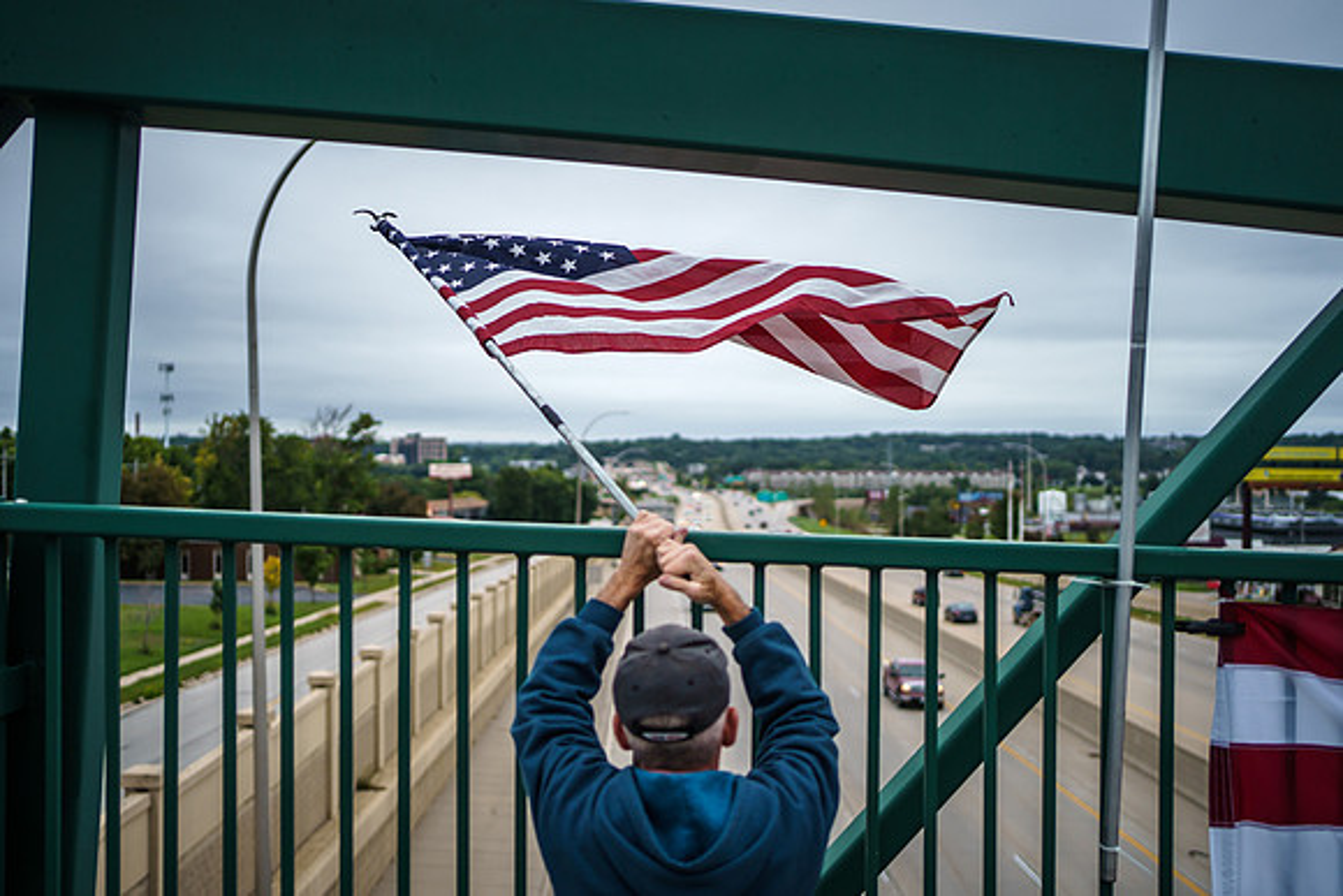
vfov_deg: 34.3
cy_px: 470
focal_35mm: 39
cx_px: 650
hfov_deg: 49.6
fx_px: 1454
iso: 400
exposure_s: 1/2500
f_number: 2
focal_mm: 35
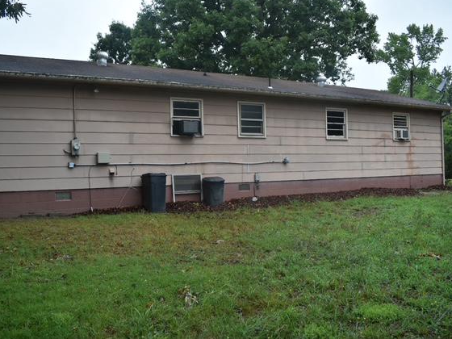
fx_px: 431
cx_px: 203
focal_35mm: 33
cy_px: 168
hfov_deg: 55.3
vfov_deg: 42.9
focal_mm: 20
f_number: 5
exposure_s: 1/250
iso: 400
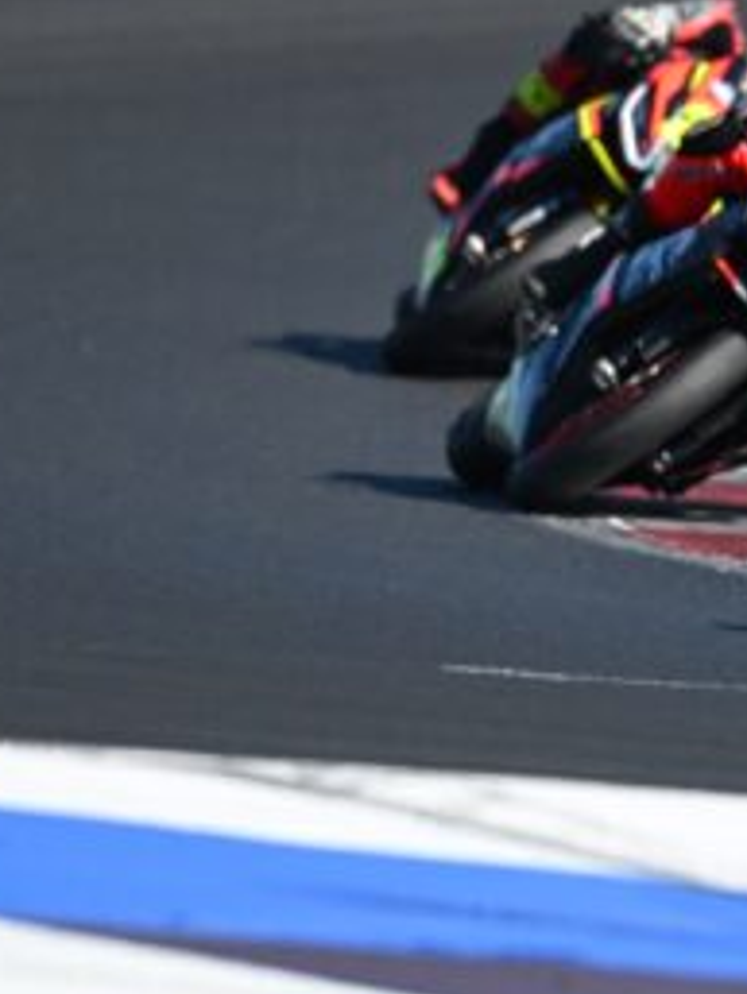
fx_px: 34729
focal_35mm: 1208
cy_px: 503
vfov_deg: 1.6
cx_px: 1018
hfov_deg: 1.2
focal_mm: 520
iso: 400
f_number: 6.3
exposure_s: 1/1600
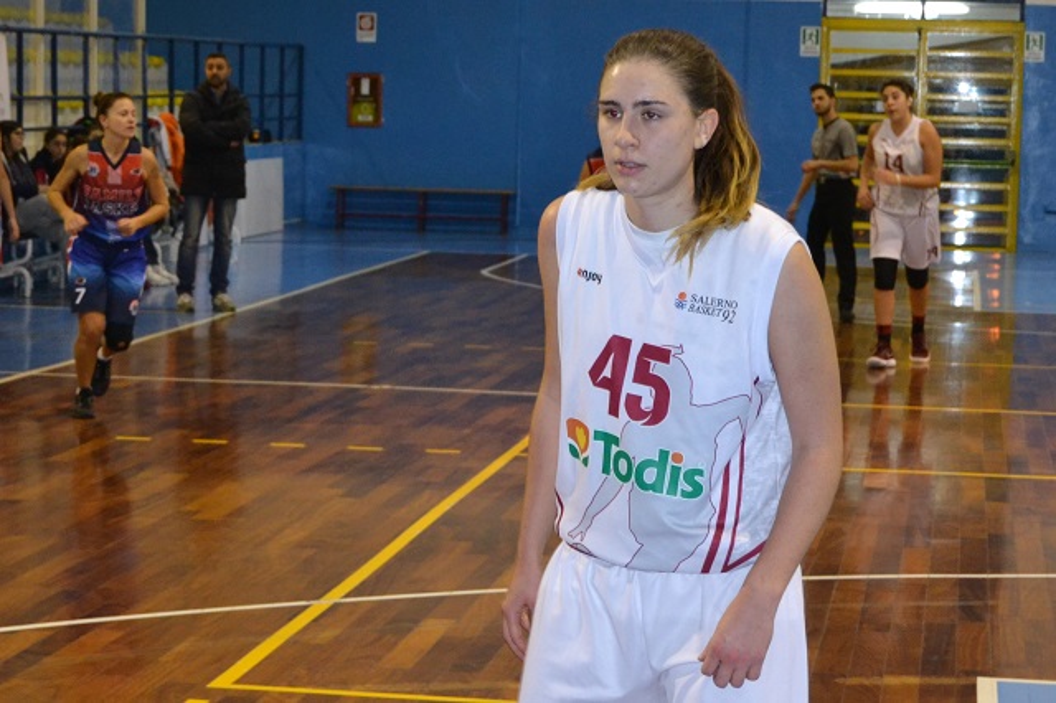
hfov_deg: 29.9
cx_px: 528
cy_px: 352
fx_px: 1979
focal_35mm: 68
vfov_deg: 20.1
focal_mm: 45
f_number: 5.3
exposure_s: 1/60
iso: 1600
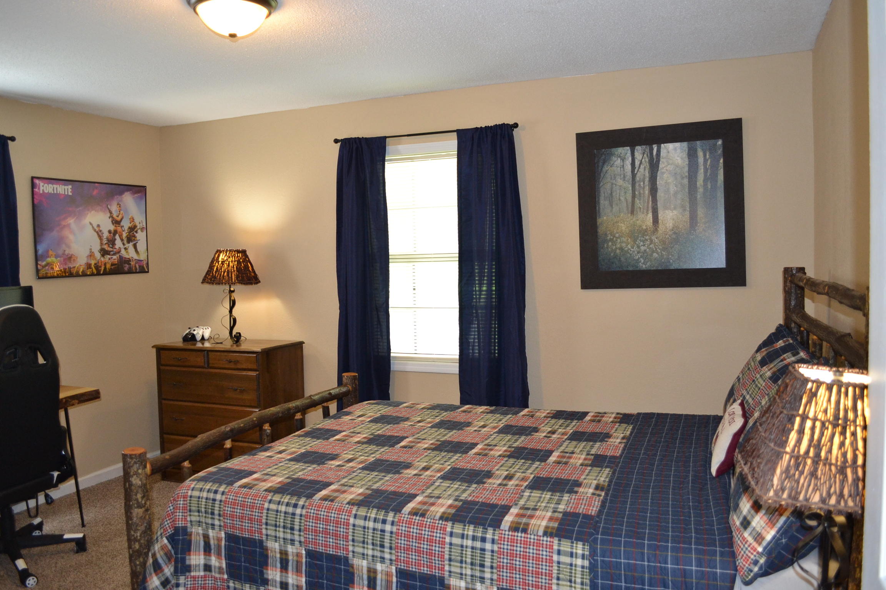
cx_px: 443
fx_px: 664
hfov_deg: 67.4
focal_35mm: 27
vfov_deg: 47.9
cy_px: 295
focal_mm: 18
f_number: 3.5
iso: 1100
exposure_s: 1/60
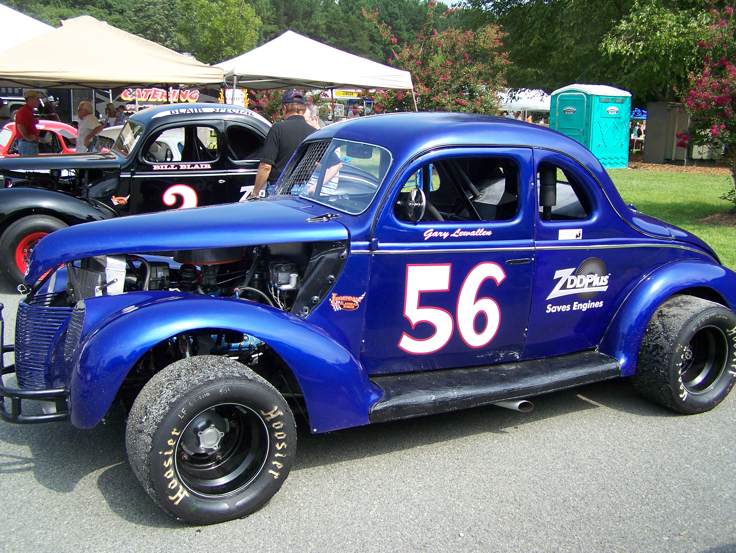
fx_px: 808
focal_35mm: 38
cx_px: 368
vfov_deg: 37.8
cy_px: 276
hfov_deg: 48.9
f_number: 2.8
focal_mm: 6.3
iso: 80
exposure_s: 1/640
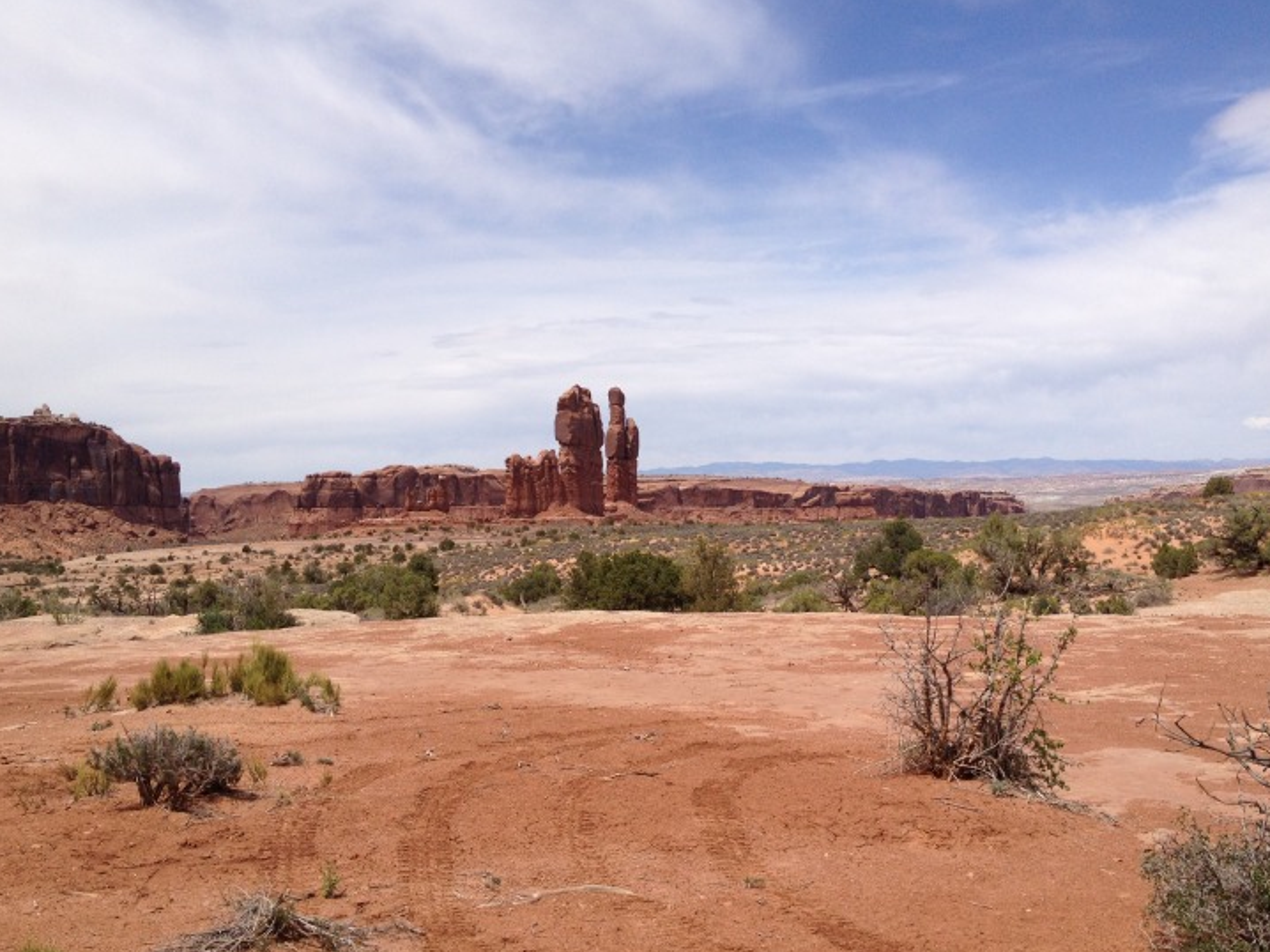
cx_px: 672
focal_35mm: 39
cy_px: 467
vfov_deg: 36.8
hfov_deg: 47.9
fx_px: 1430
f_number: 2.4
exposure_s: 1/2907
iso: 50
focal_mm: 4.28
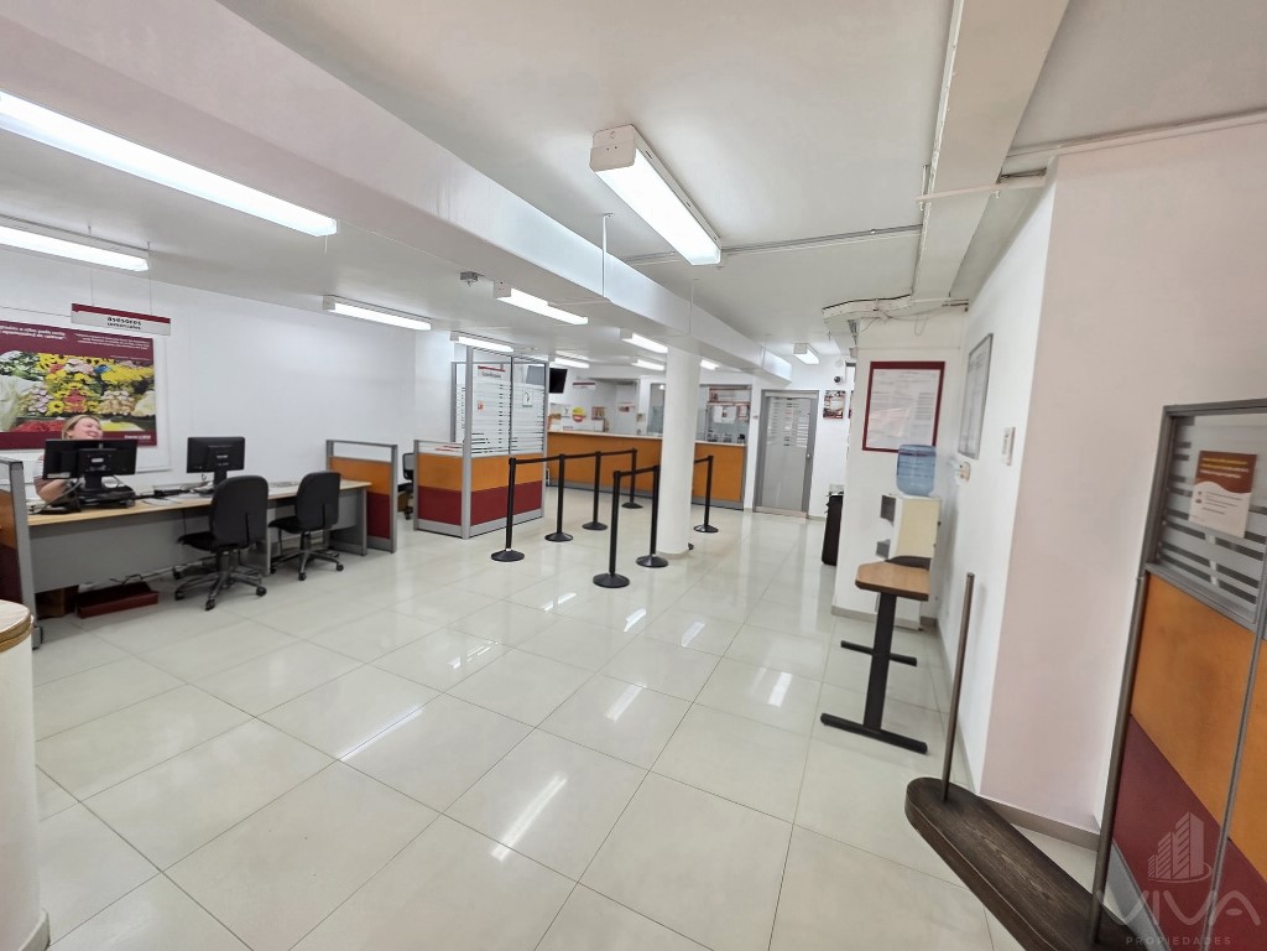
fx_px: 476
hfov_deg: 106.2
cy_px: 476
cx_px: 634
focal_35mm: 13
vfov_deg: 89.9
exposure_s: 1/60.2
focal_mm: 2.2
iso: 200
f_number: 1.9
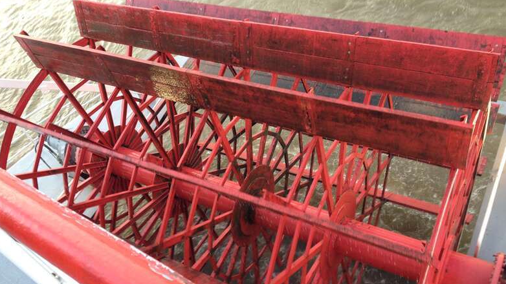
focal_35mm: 39
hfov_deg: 51.6
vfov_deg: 30.4
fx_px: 523
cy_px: 161
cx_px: 249
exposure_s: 1/60
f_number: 2.4
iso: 64
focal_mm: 4.28
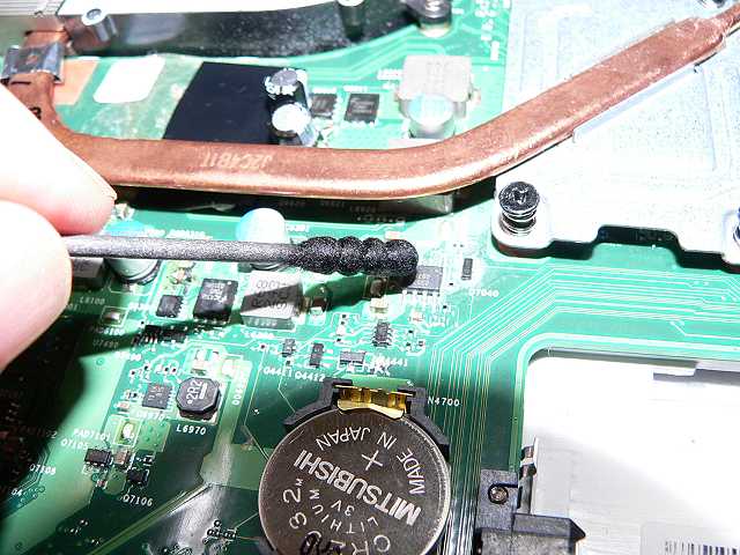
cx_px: 370
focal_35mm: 36
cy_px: 278
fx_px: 770
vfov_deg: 39.7
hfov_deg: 51.4
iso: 200
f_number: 4
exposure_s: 1/60
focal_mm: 6
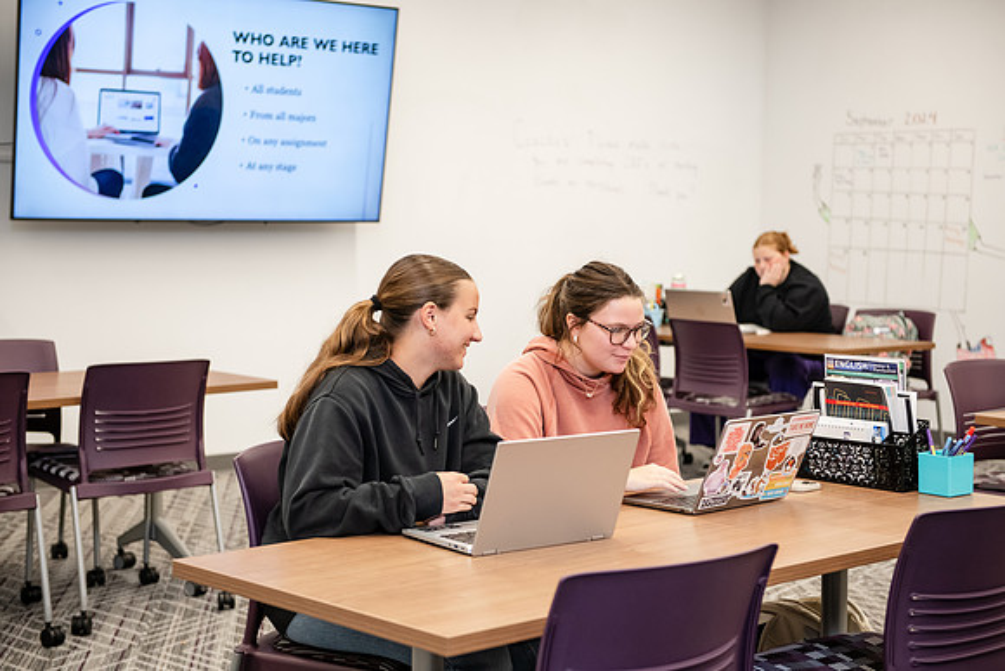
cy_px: 336
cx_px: 502
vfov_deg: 23.4
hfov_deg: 34.5
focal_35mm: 58
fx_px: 1619
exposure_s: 1/200
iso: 1250
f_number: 3.2
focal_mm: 58
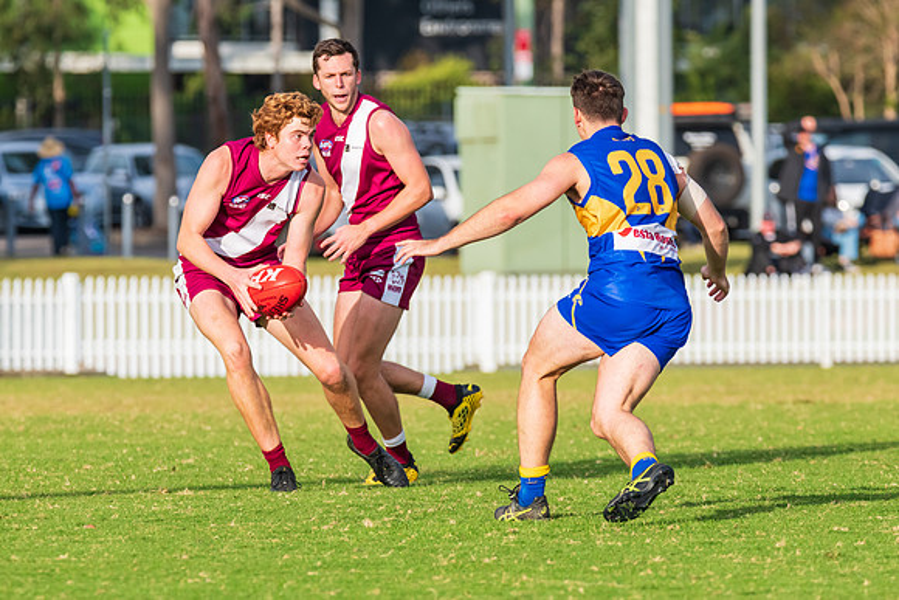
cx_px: 423
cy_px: 291
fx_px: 10854
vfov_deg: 3.2
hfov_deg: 4.7
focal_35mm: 435
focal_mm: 350
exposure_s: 1/1600
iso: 800
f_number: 9
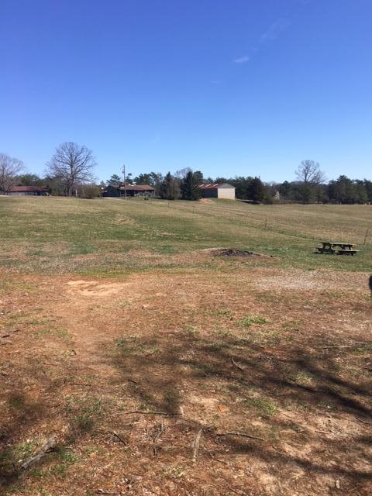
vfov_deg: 61.7
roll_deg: +1.7
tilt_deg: -5.3
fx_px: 416
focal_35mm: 29
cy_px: 248
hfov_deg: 48.2
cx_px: 186
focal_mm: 4.15
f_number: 2.2
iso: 25
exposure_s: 1/1508
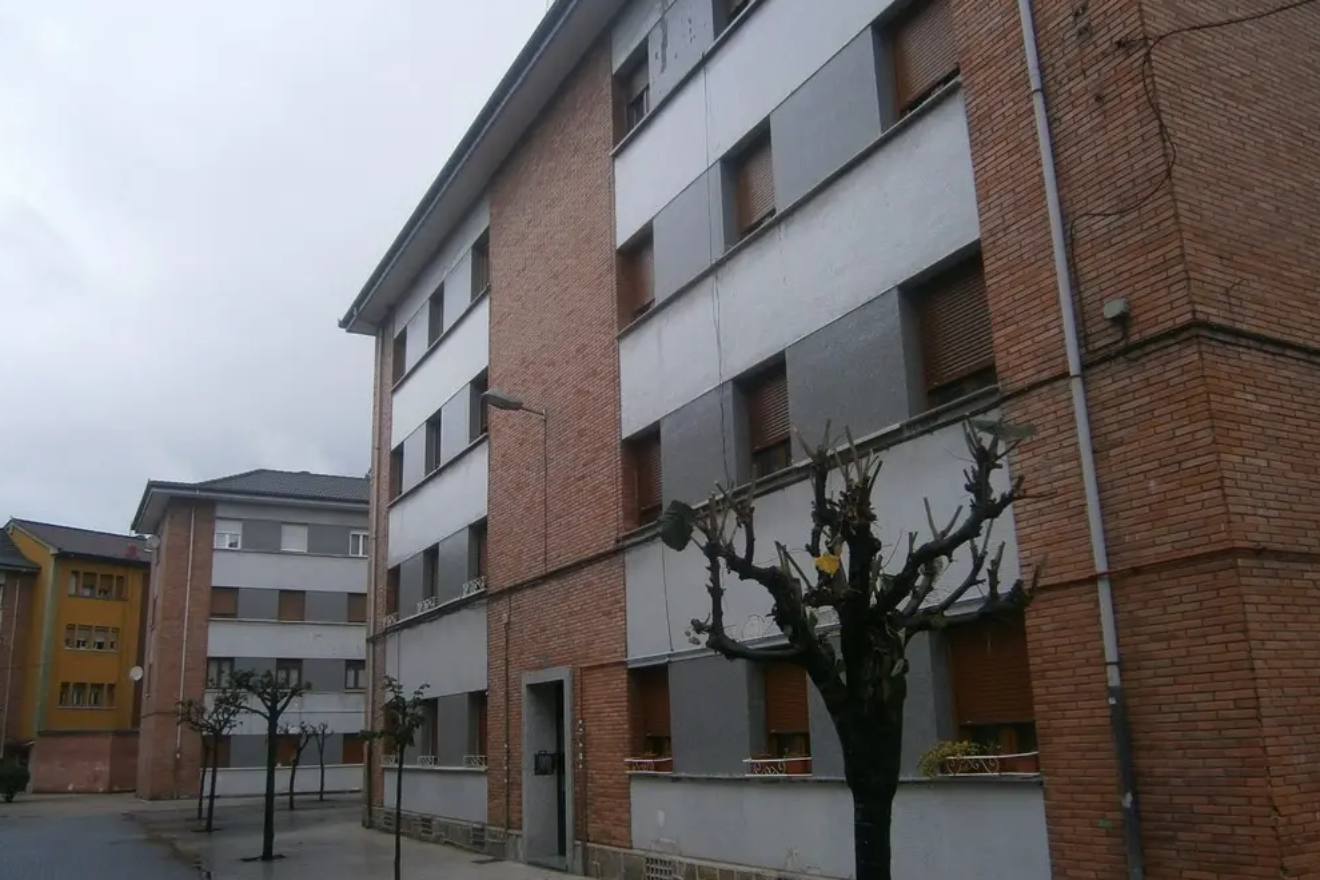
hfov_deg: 65.5
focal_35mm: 28
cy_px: 489
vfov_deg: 46.3
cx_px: 666
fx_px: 1026
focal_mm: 4.7
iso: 80
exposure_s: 1/125
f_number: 2.8
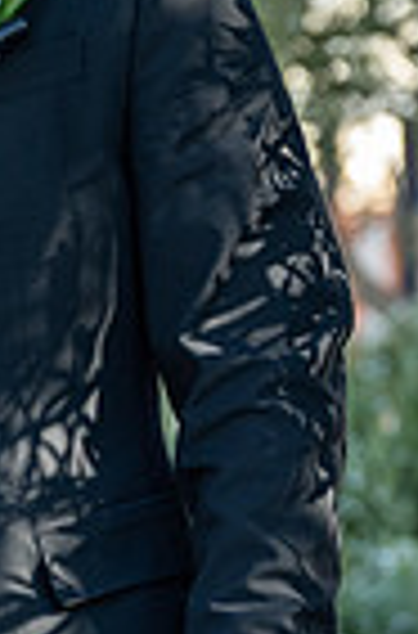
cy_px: 256
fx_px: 5895
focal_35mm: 336
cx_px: -160
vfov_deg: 6.2
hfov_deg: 4.0
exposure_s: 1/800
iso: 400
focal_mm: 70
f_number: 3.2
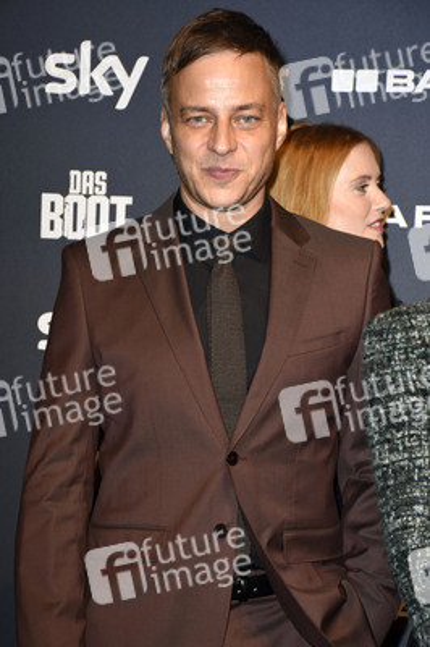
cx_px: 215
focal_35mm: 112
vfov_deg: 18.2
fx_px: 2019
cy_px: 324
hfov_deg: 12.2
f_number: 6.3
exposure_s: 1/160
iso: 640
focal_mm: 75
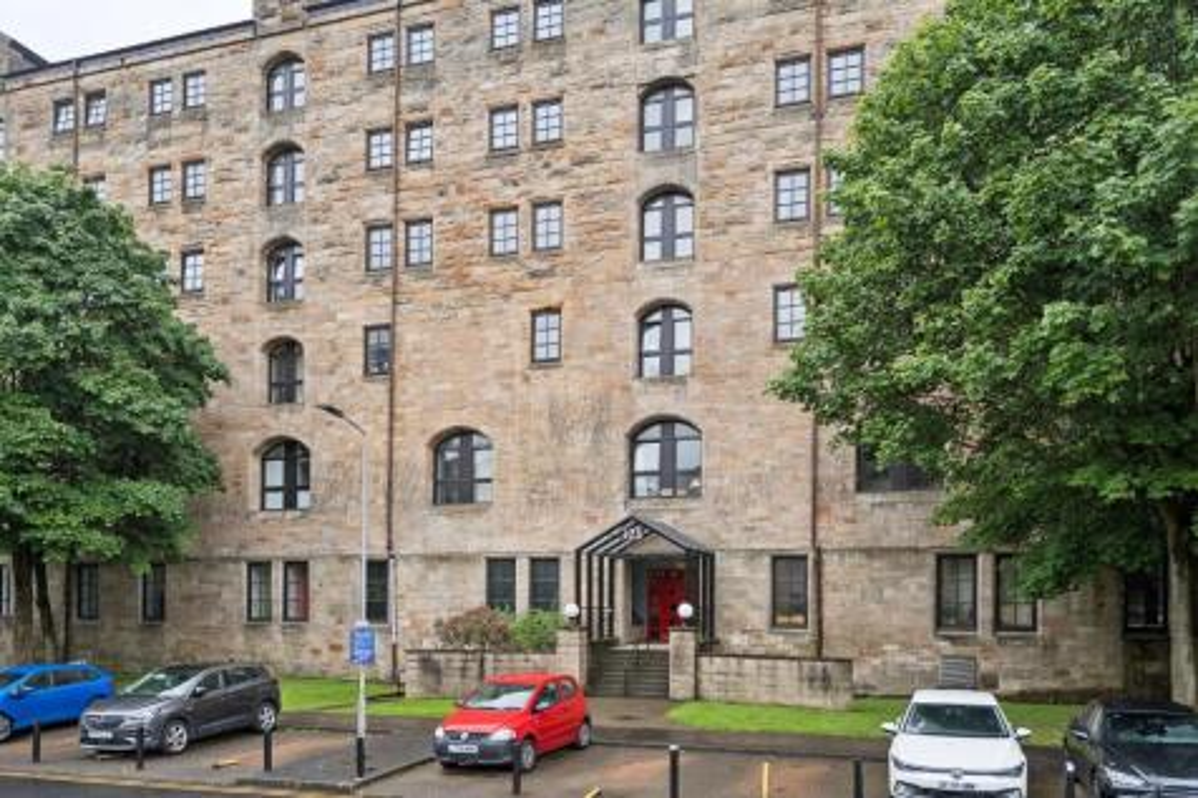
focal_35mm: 28
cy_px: 399
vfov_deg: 46.4
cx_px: 599
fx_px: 931
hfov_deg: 65.5
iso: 250
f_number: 4
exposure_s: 1/640
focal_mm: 28
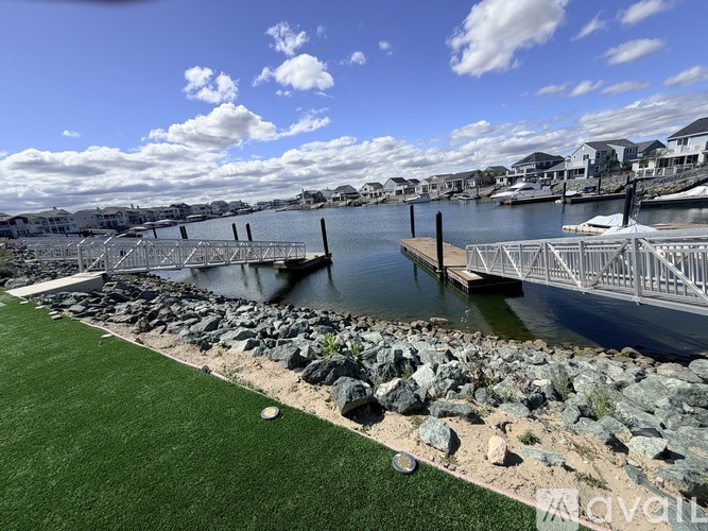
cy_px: 266
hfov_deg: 102.1
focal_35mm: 14
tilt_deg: -13.8
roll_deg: +7.3
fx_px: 286
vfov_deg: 85.7
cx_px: 354
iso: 20
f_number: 2.2
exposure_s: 1/1105
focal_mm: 2.22
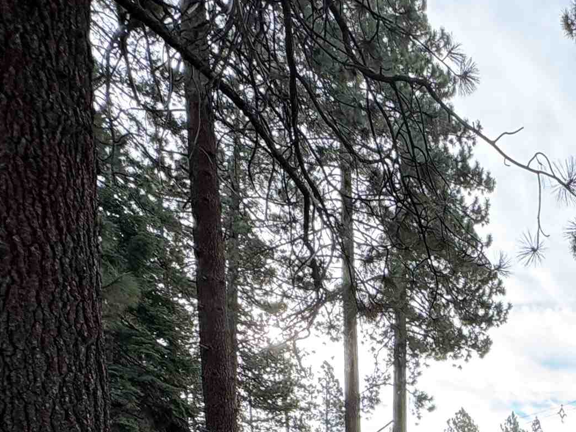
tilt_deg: -1.3
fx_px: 682
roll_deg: +0.6
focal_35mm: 41
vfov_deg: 26.6
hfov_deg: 38.6
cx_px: 620
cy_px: 628
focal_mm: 2.22
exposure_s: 1/185
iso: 64
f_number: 2.2
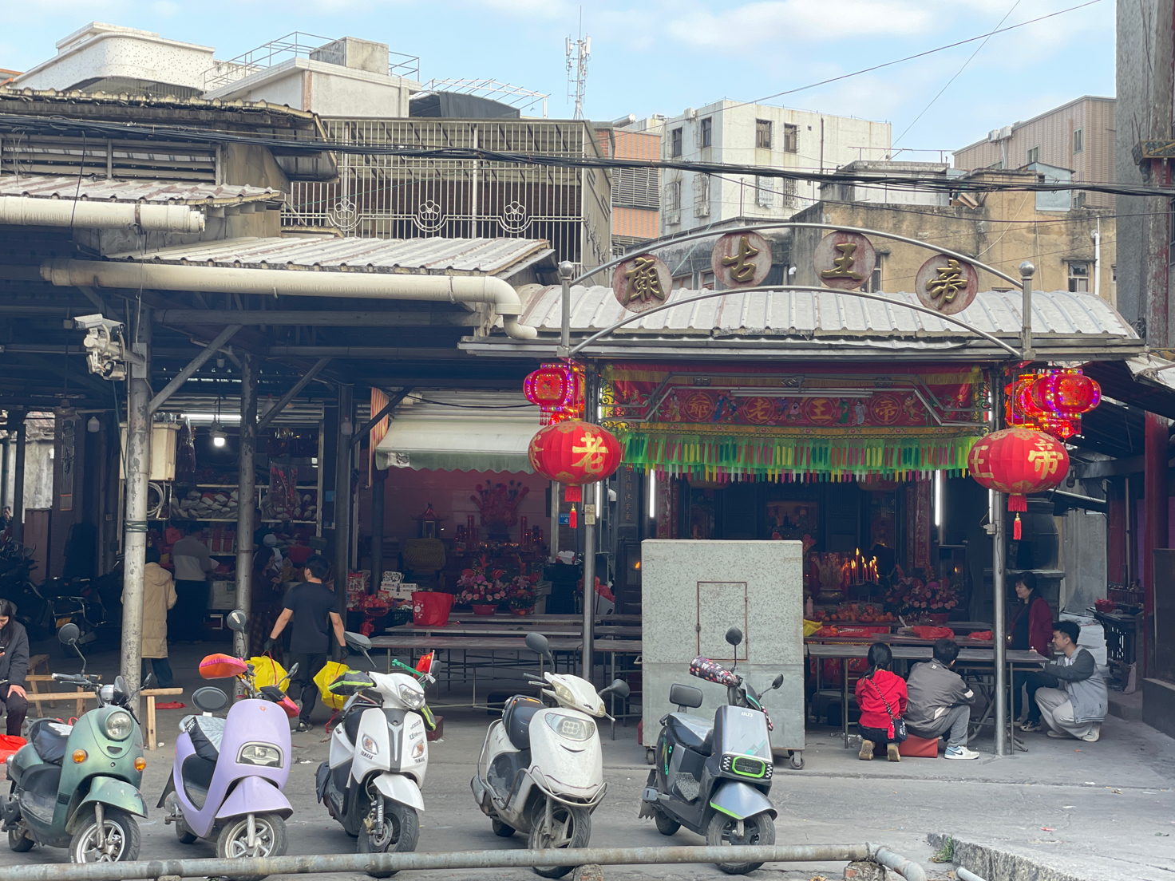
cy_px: 436
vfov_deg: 27.5
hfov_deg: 36.2
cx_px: 586
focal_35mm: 53
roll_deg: -1.5
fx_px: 1799
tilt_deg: +2.6
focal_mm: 6
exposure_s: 1/140
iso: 32
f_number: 2
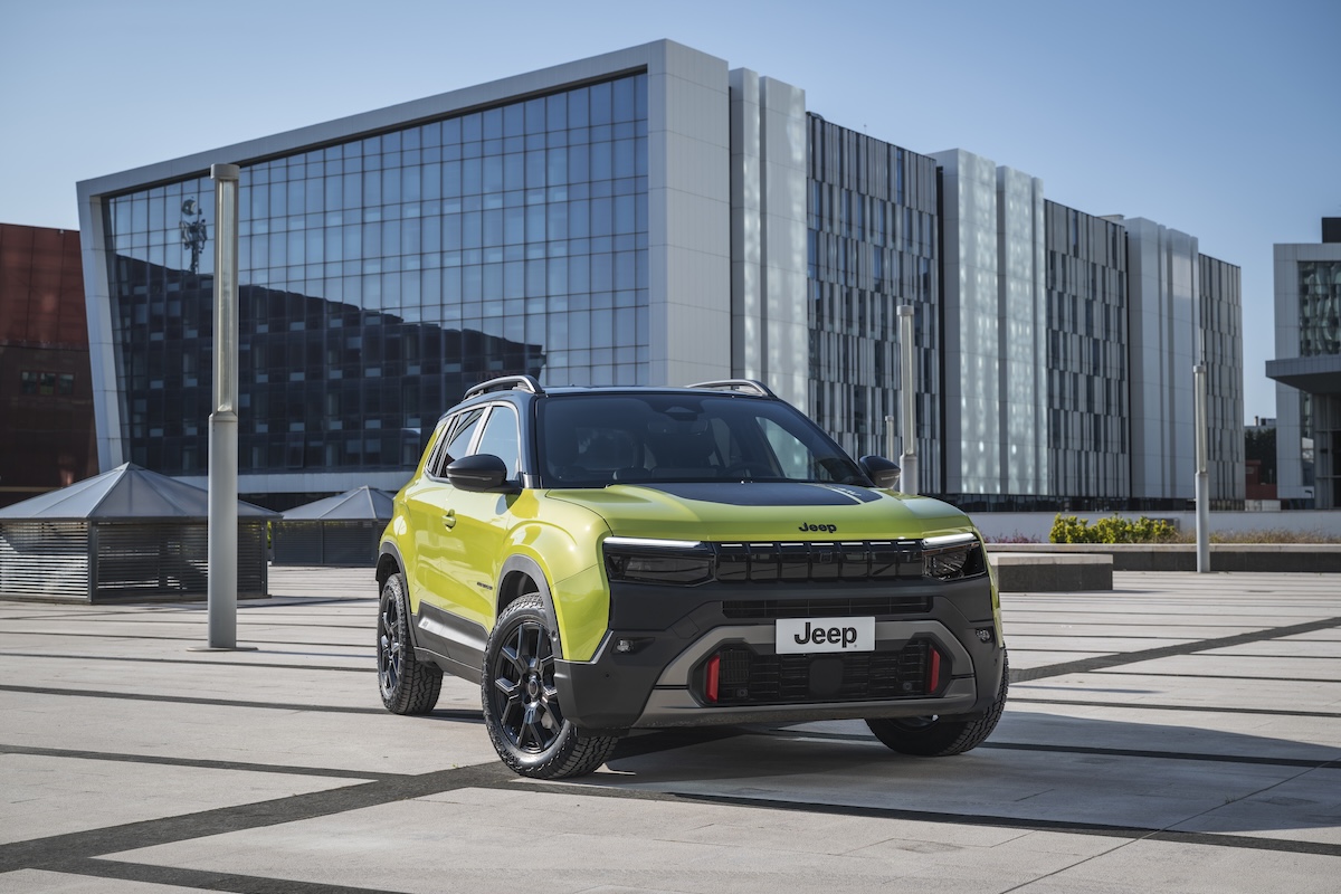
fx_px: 1937
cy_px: 447
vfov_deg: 26.0
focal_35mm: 52
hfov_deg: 38.2
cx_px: 670
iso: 64
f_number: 8
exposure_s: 1/250
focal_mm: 52
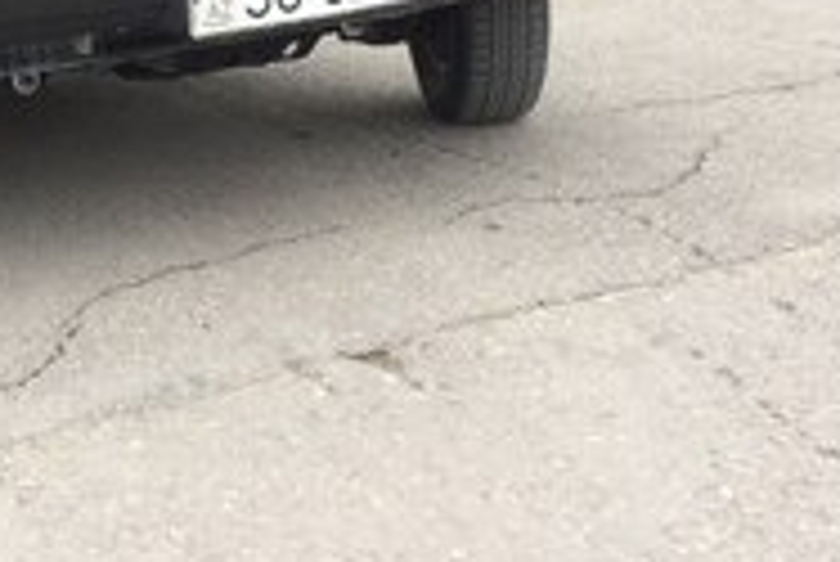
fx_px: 1868
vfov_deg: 16.4
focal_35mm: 80
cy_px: -99
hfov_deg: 24.6
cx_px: 90
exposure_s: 1/234
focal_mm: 4.15
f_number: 2.2
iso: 32
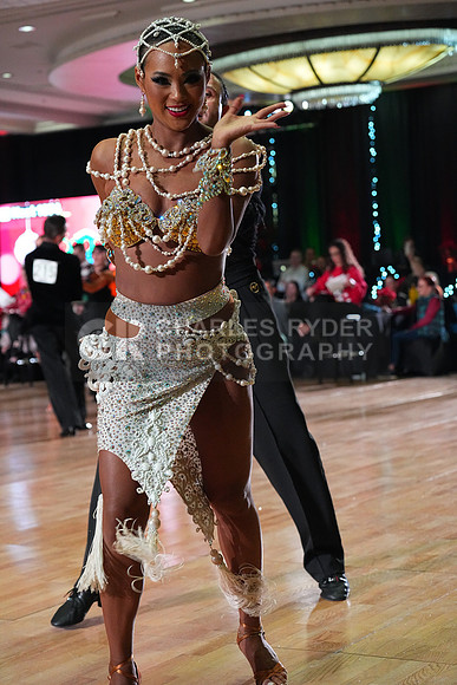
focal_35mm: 70
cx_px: 228
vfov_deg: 28.8
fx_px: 1332
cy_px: 342
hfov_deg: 19.5
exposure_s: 1/400
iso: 8000
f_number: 5
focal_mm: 70
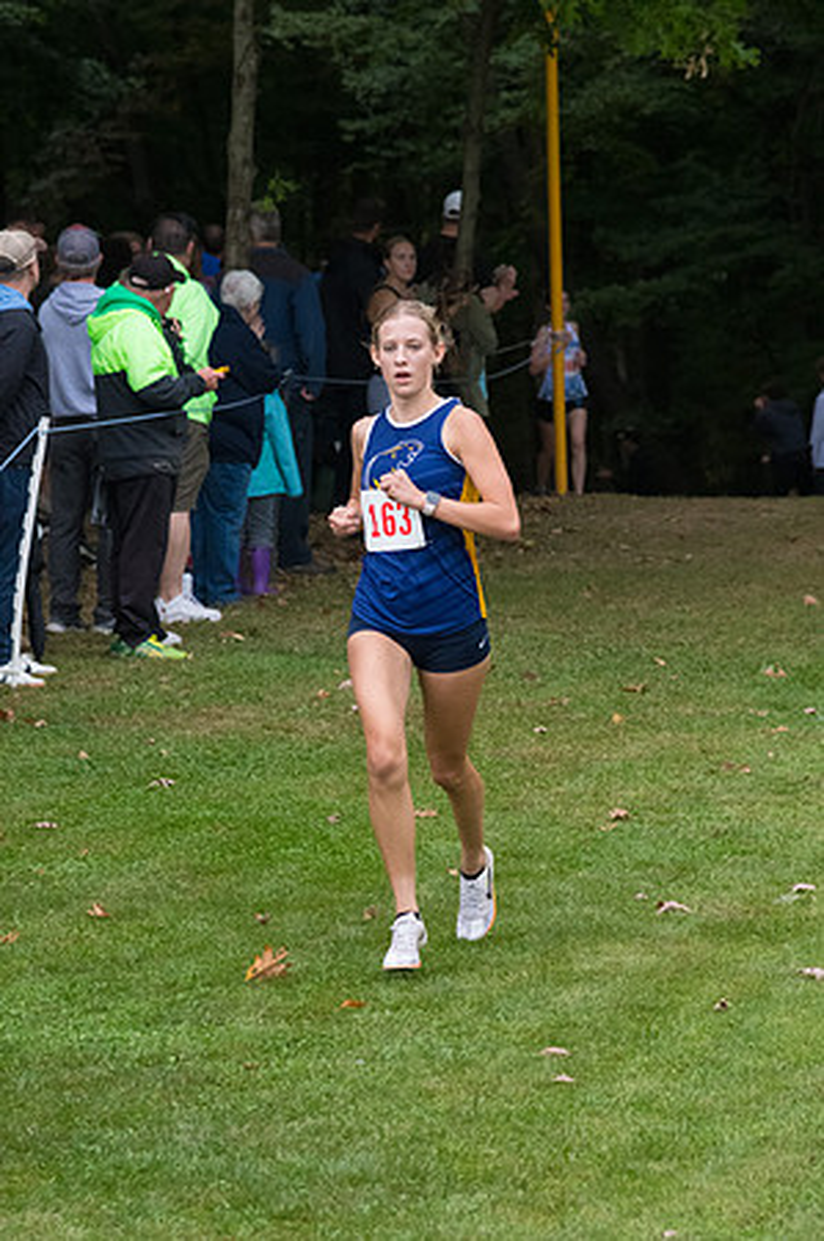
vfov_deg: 11.4
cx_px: 412
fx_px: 6194
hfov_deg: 7.6
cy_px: 620
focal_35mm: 180
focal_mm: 120
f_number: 5.6
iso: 3200
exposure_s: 1/1600
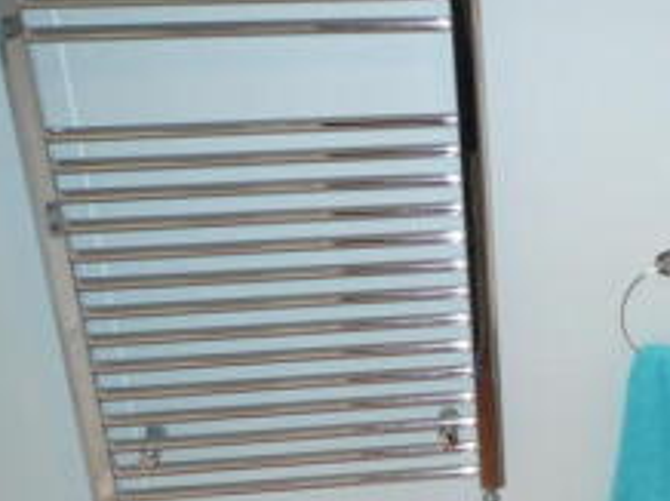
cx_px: 739
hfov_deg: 24.3
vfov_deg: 18.4
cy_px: 632
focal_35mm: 75
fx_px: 1450
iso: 100
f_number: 2.8
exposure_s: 1/30
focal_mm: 4.6
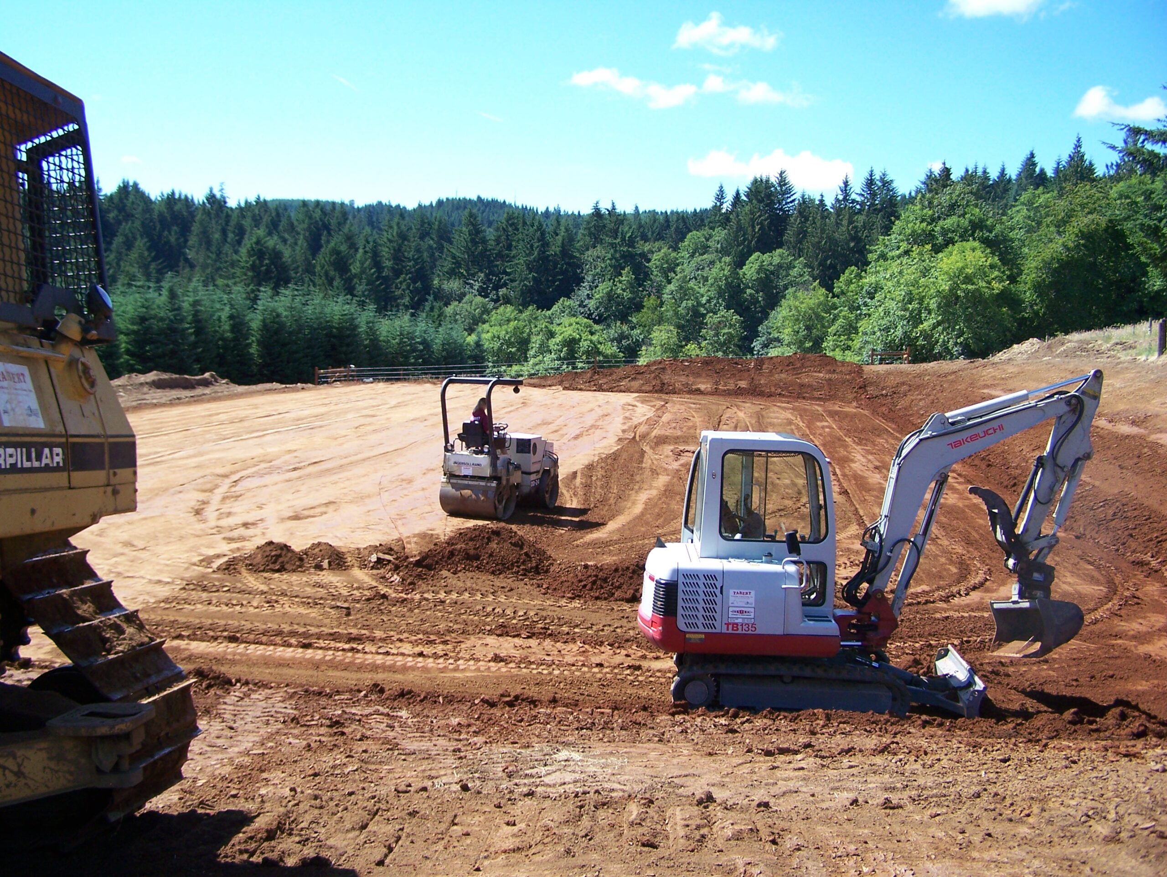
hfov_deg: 48.9
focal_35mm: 38
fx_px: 1282
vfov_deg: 37.8
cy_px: 438
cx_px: 584
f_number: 2.8
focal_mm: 6.3
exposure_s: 1/640
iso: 80
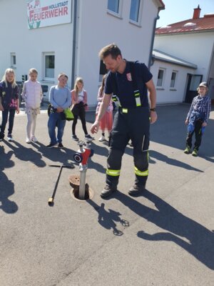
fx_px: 214
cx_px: 107
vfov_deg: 67.3
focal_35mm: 26
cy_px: 143
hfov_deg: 53.1
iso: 50
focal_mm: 4.32
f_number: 2.4
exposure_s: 1/857
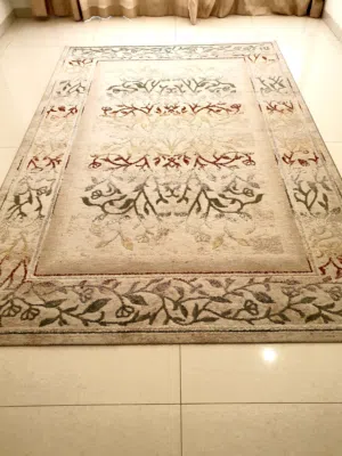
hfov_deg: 53.1
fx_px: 343
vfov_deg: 67.3
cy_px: 228
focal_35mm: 26
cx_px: 171
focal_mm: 4.3
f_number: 2.4
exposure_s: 1/50
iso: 160
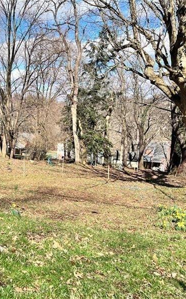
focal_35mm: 37
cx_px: 18
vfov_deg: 52.8
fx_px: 300
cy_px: 150
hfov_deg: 32.6
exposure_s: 1/2695
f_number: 1.5
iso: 50
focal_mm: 5.7
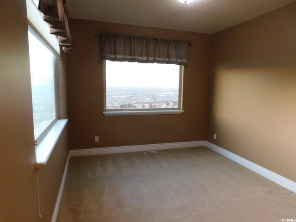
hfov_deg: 73.9
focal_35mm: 23
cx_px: 148
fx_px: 197
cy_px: 111
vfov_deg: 58.9
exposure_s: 1/20
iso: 400
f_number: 3
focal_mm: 4
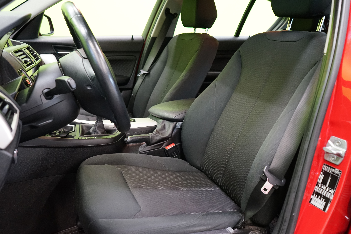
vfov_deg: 45.0
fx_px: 283
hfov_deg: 63.7
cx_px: 176
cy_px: 117
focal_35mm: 29
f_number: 5
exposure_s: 1/20
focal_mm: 29
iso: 3200
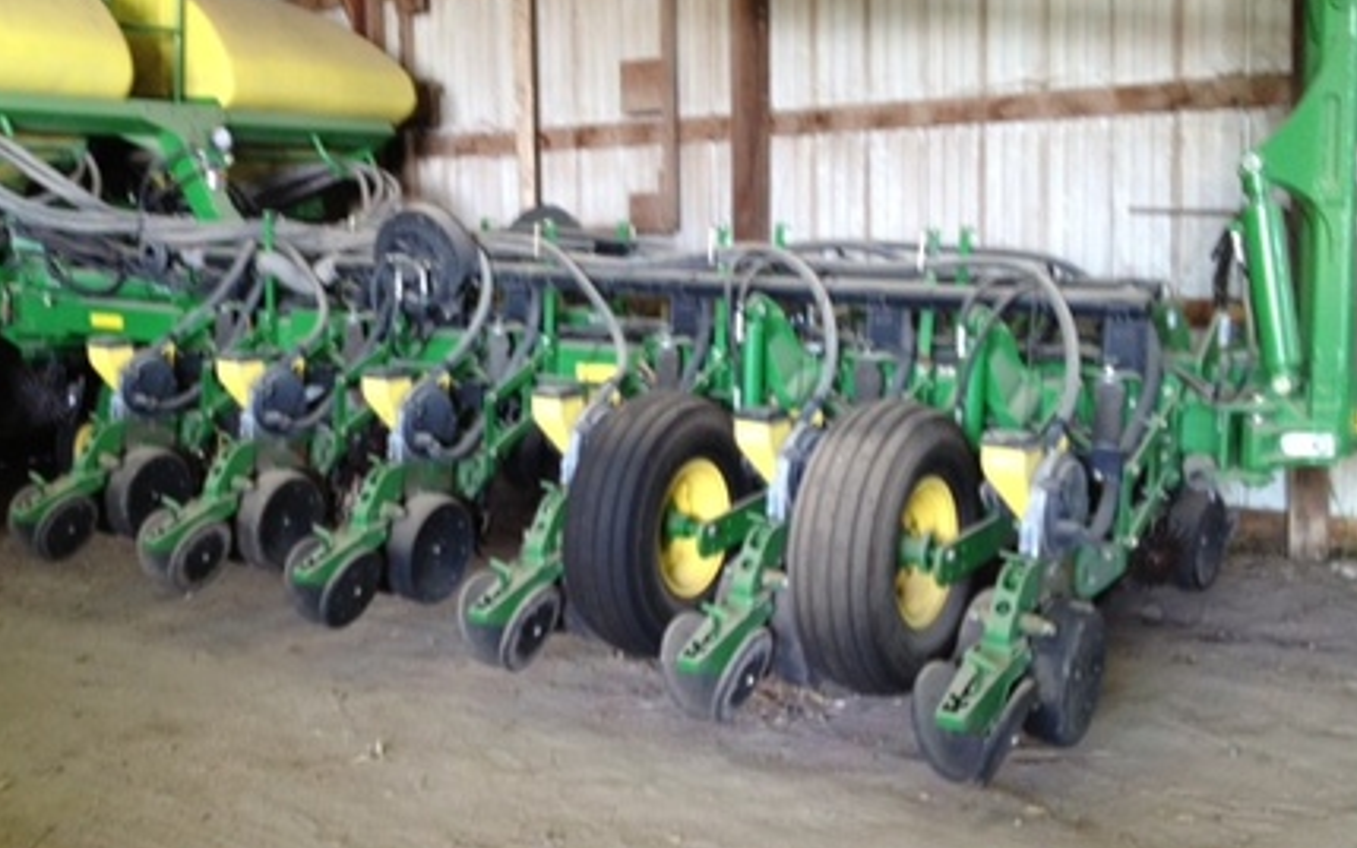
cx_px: 531
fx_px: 1738
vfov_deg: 27.4
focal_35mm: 47
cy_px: 377
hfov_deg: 42.4
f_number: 2.4
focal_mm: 4.28
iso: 80
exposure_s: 1/20
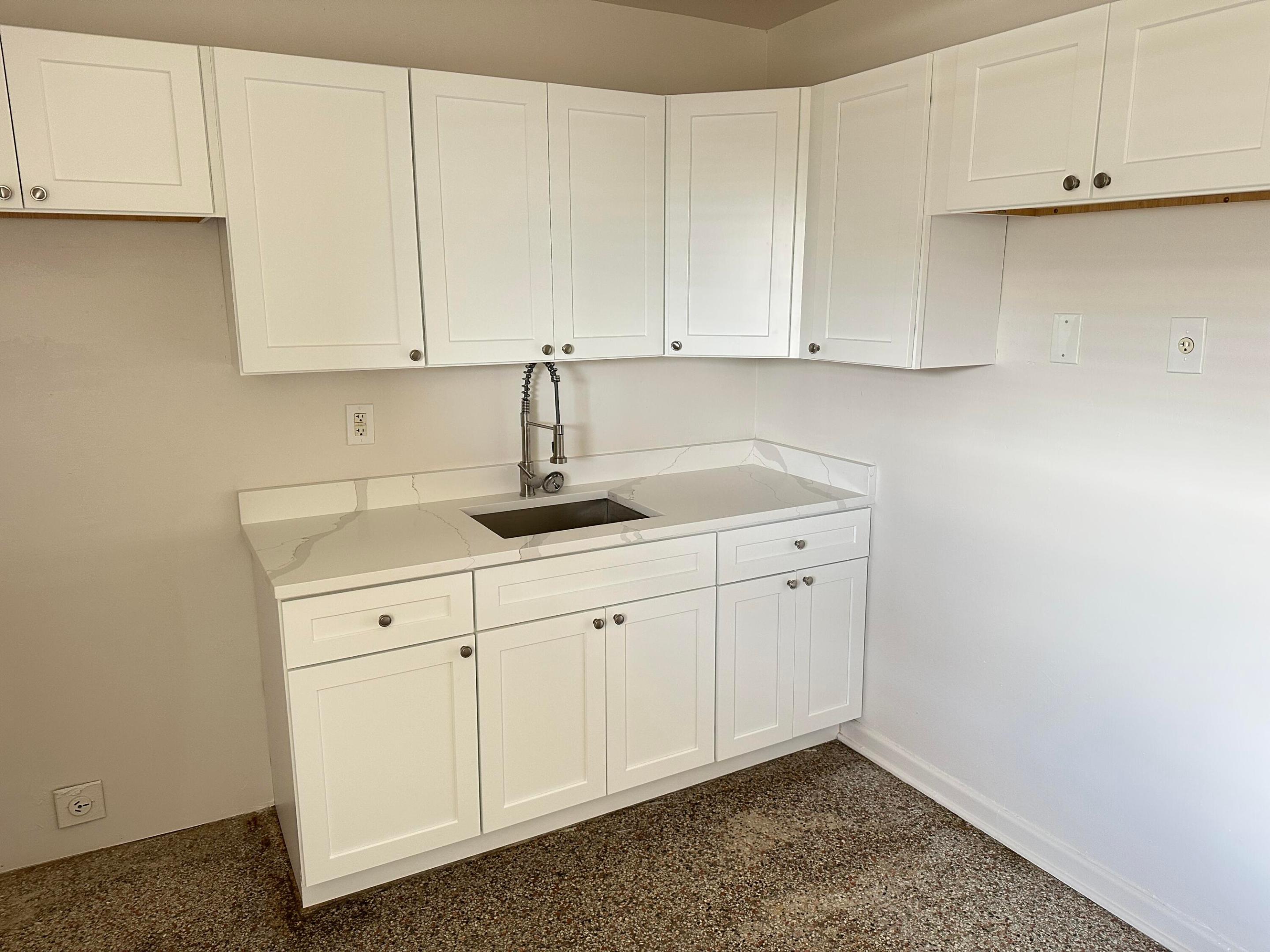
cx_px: 635
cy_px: 476
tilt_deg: -10.6
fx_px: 881
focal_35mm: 24
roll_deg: +0.9
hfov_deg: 71.6
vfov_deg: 56.8
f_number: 1.78
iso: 250
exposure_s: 1/71
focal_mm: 6.86
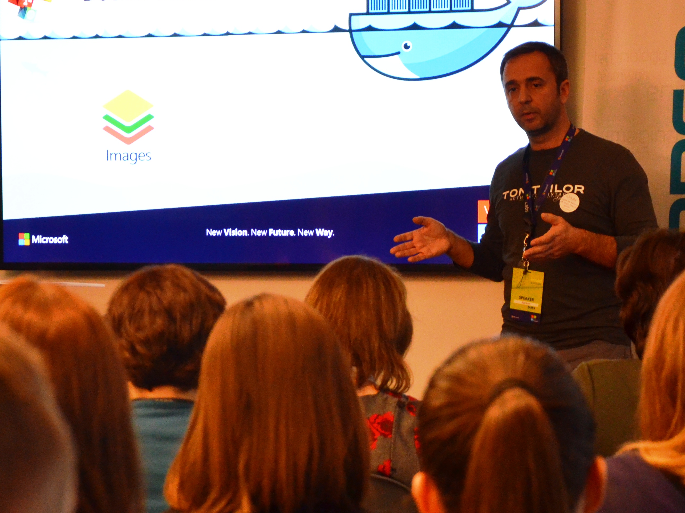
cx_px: 212
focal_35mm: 160
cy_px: 252
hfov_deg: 12.3
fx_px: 3166
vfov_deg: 9.3
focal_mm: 58
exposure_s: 1/100
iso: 1600
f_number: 5
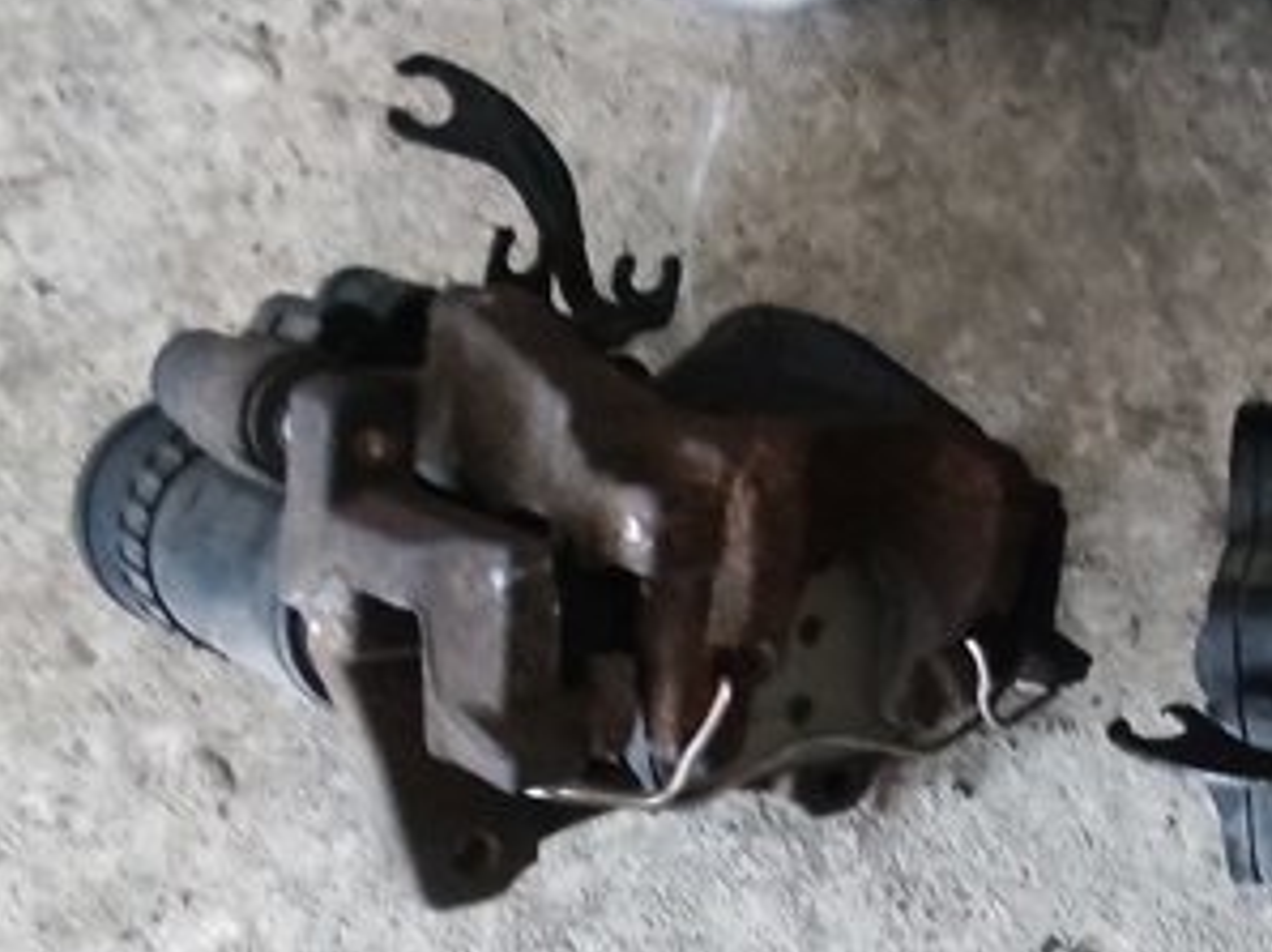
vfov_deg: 32.5
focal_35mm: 43
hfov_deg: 42.6
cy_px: 786
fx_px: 1579
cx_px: 948
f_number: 2.2
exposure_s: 1/33
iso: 699
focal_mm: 1.6
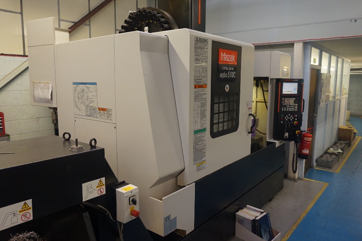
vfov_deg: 47.9
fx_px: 272
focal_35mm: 27
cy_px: 115
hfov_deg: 67.4
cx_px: 181
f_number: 4
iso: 1600
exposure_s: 1/160
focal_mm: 16
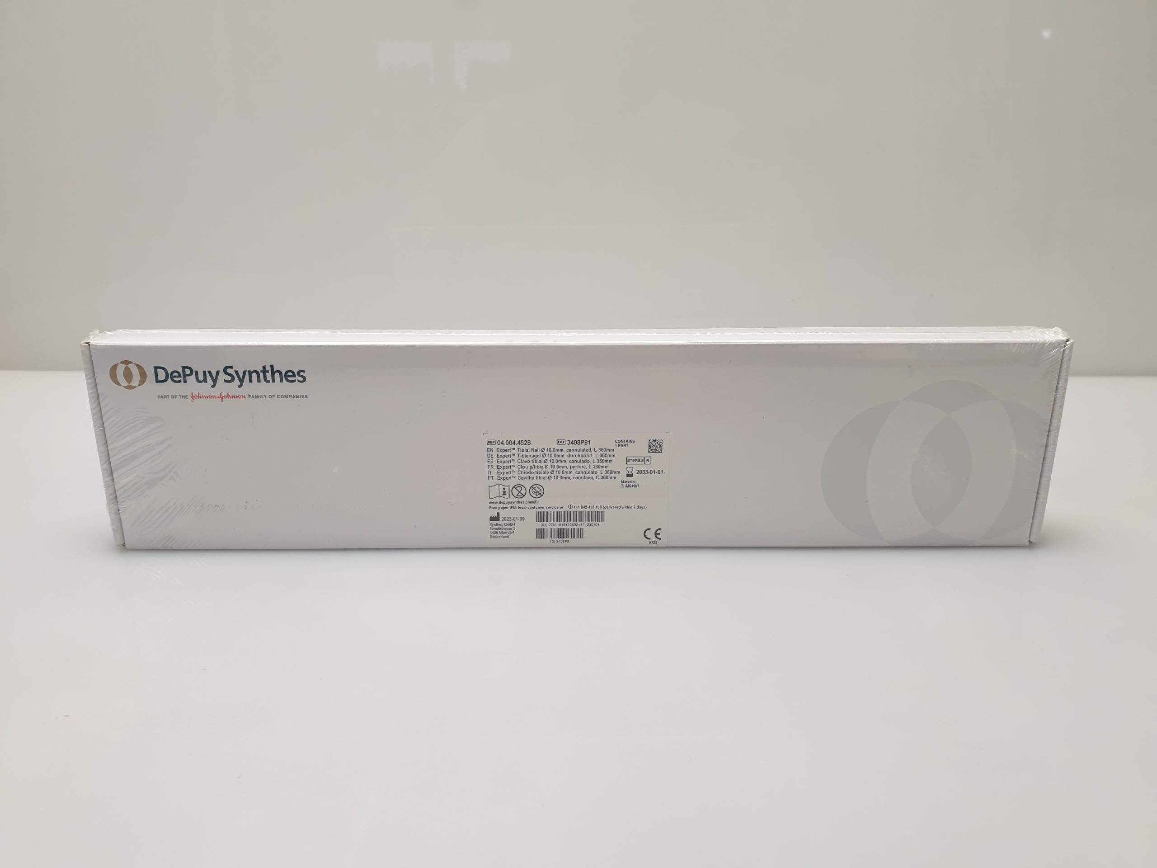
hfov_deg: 67.3
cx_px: 578
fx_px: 869
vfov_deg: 53.1
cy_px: 434
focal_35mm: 26
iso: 64
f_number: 2.4
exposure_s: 1/50
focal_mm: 4.3
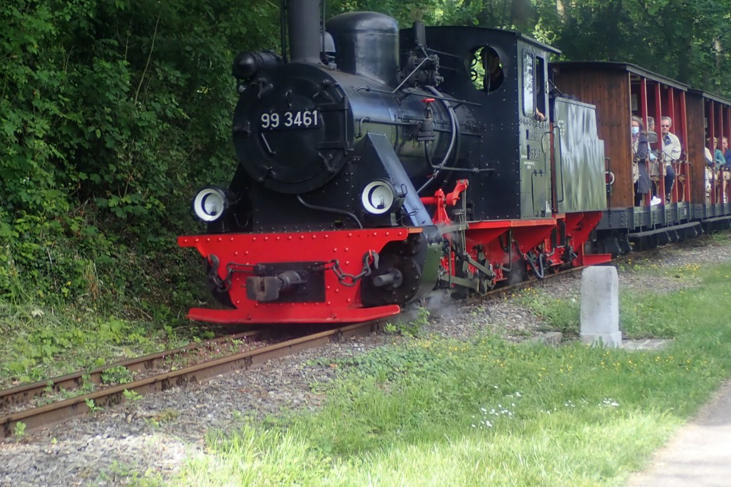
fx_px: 1645
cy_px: 309
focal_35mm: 81
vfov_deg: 16.8
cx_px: 290
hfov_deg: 25.0
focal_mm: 10.29
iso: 100
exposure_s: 1/160
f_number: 3.5
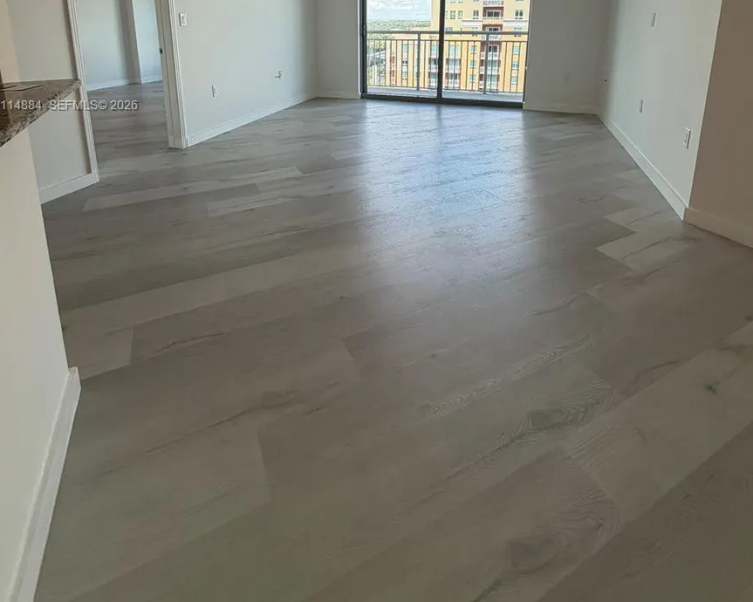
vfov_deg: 63.6
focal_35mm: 19
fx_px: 423
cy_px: 106
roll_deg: -0.5
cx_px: 369
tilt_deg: -12.2
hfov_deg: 83.3
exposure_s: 1/144
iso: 50
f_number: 2.2
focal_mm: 2.22
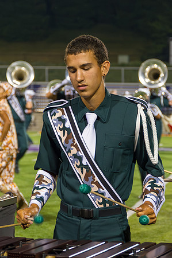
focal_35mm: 146
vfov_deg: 14.1
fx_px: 1049
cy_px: 128
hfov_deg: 9.4
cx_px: 87
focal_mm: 95
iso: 2800
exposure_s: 1/160
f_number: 5.6
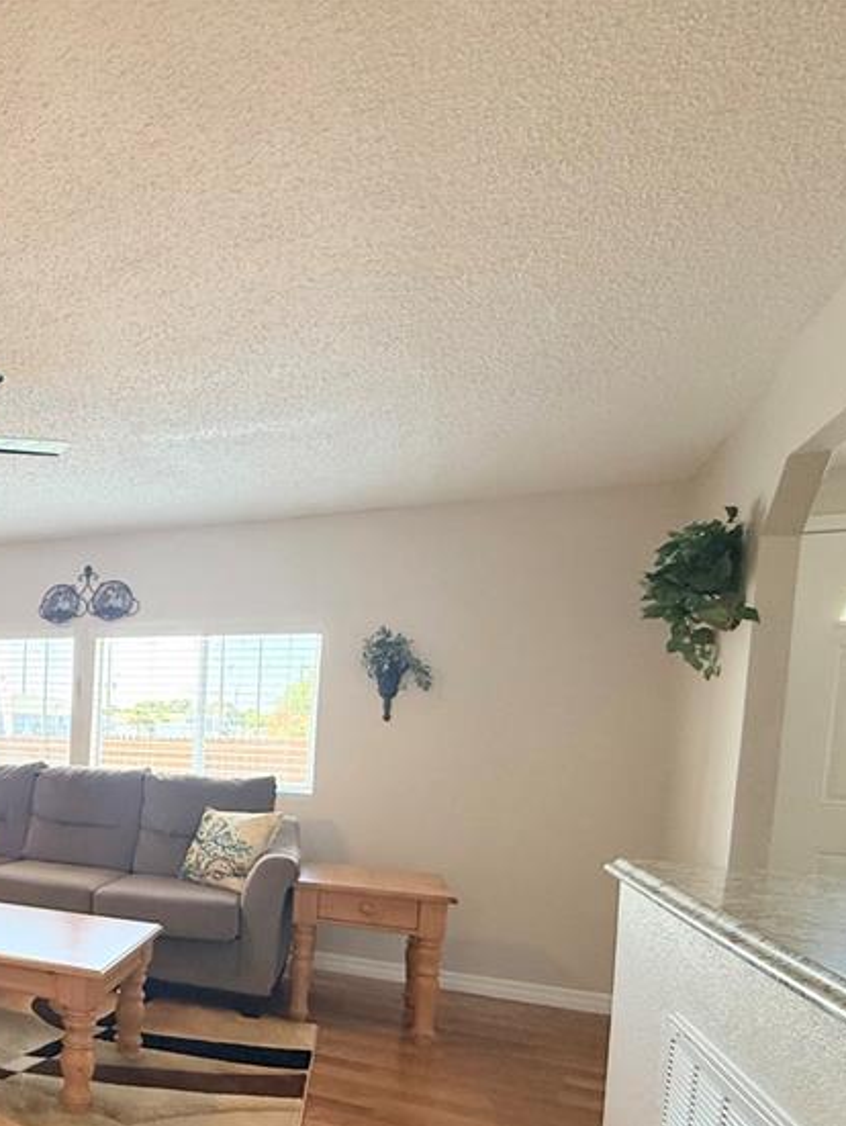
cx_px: -59
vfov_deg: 64.9
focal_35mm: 26
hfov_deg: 42.9
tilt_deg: -3.1
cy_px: 781
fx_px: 846
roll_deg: -1.8
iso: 200
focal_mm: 2.22
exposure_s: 1/120
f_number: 2.2
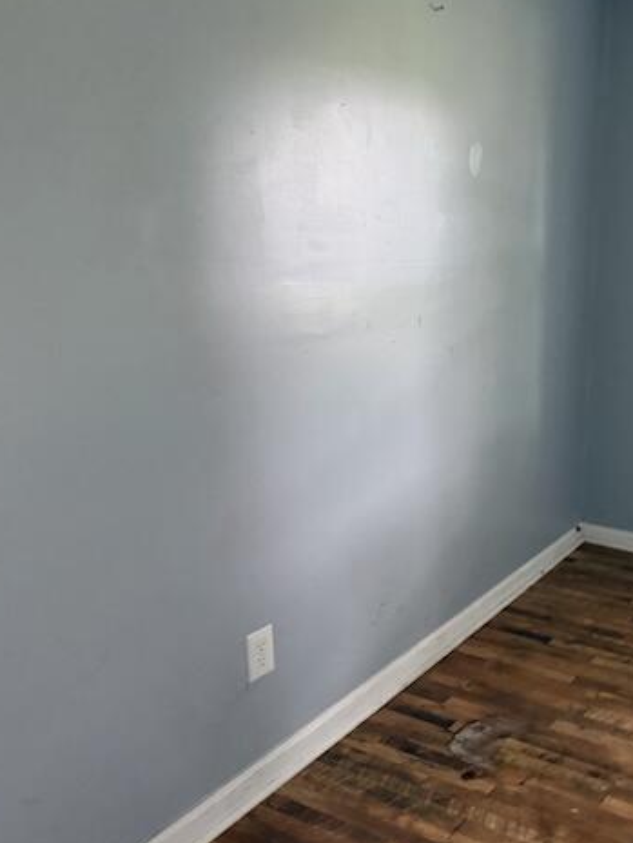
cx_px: 555
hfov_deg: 40.1
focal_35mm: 33
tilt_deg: -11.7
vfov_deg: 55.3
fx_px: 804
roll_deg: -1.8
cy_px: 415
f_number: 1.78
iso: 500
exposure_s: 1/60
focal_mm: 6.76
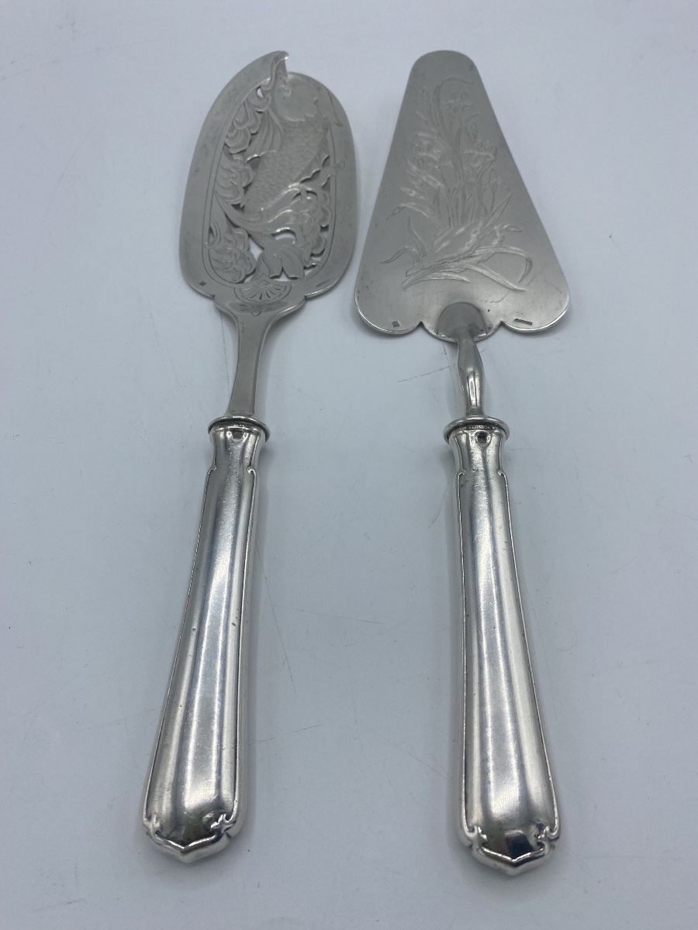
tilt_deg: -55.5
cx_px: 349
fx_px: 699
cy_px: 465
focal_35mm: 26
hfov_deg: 53.1
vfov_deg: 67.3
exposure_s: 1/2817
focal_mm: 4.25
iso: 32
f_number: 1.8
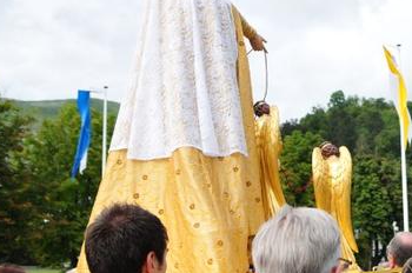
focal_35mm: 66
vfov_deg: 20.5
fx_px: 754
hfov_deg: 29.2
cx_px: 379
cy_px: 117
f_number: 3.5
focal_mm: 22
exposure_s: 1/2000
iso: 400
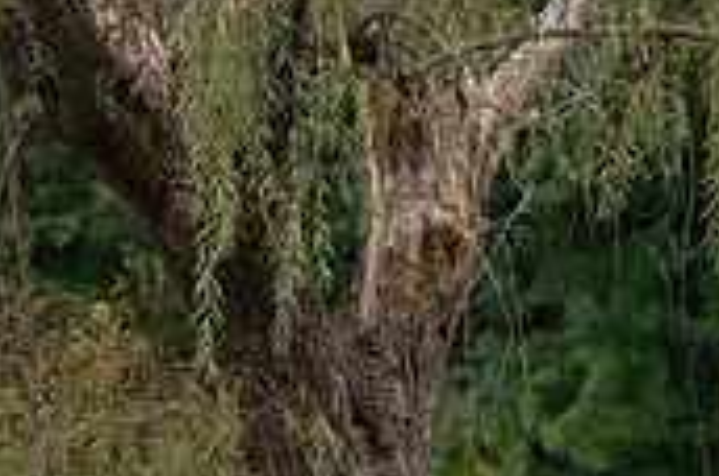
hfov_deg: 6.2
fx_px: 6618
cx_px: 38
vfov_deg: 4.1
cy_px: 384
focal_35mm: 332
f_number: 3.2
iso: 50
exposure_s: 1/125
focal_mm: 92
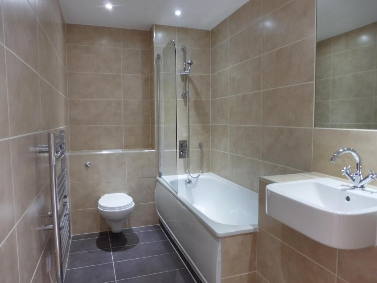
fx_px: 261
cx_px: 188
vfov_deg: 56.8
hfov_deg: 71.6
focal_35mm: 24
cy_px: 142
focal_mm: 4.3
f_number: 3.3
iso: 400
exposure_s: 1/13
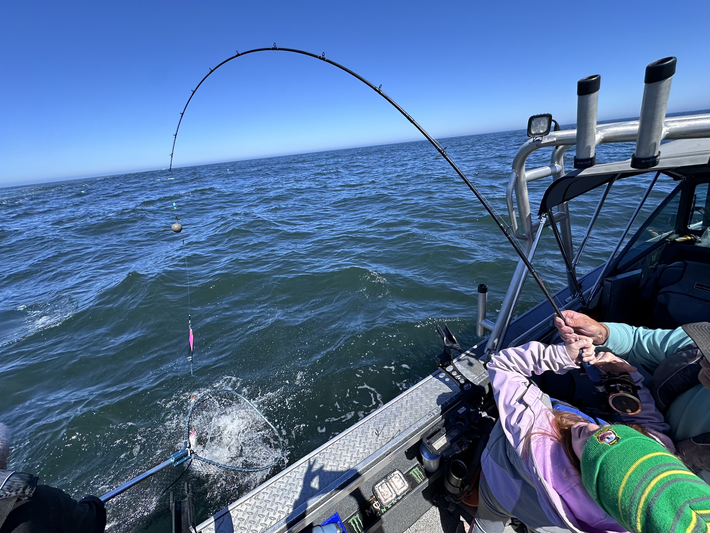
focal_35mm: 14
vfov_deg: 85.7
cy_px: 266
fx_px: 287
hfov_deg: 102.1
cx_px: 355
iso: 40
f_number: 2.2
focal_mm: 2.22
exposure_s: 1/662
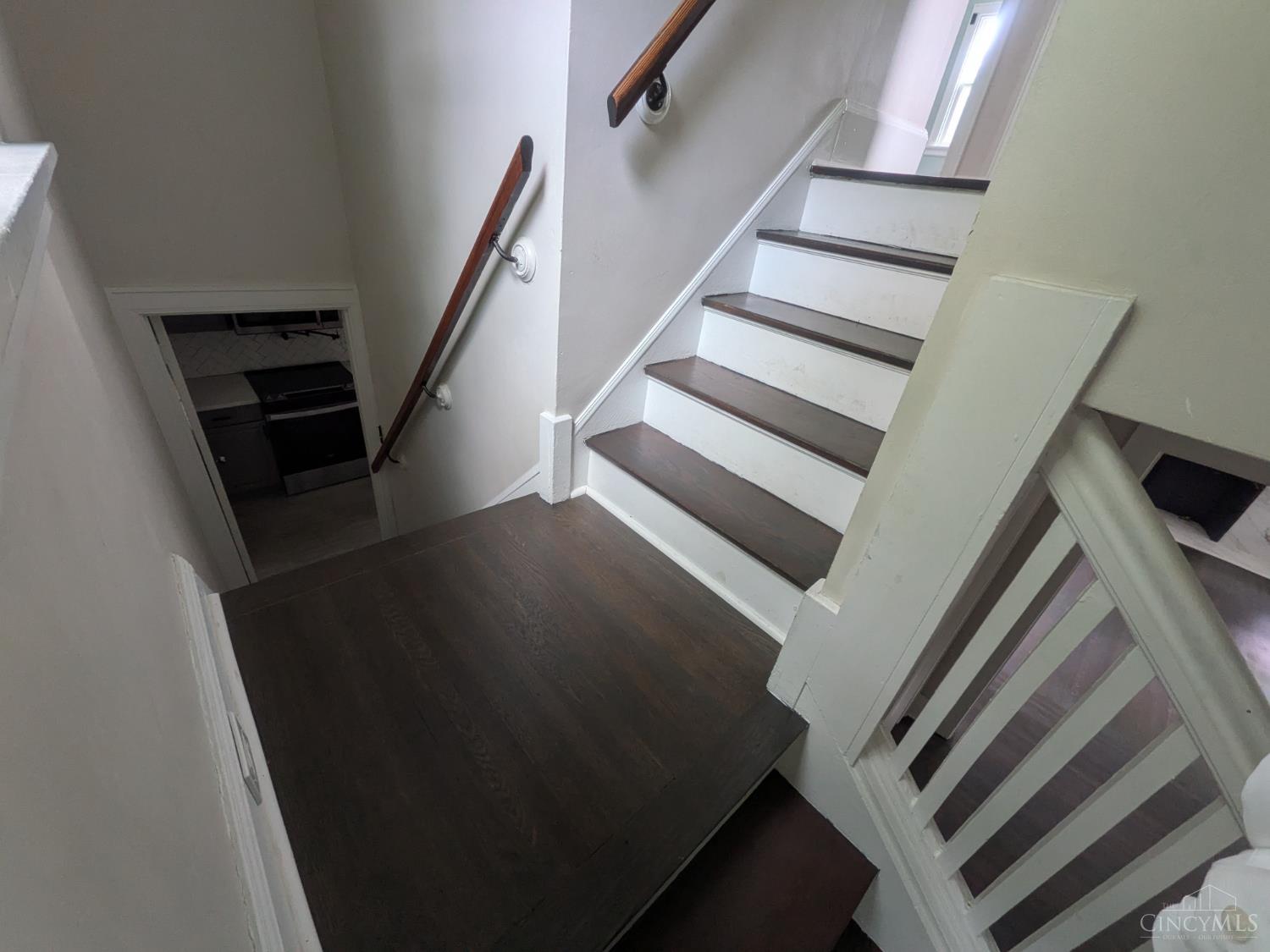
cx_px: 635
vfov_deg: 85.7
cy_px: 476
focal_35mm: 14
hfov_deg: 102.1
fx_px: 514
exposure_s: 1/52.7
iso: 231
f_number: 2.2
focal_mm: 1.85
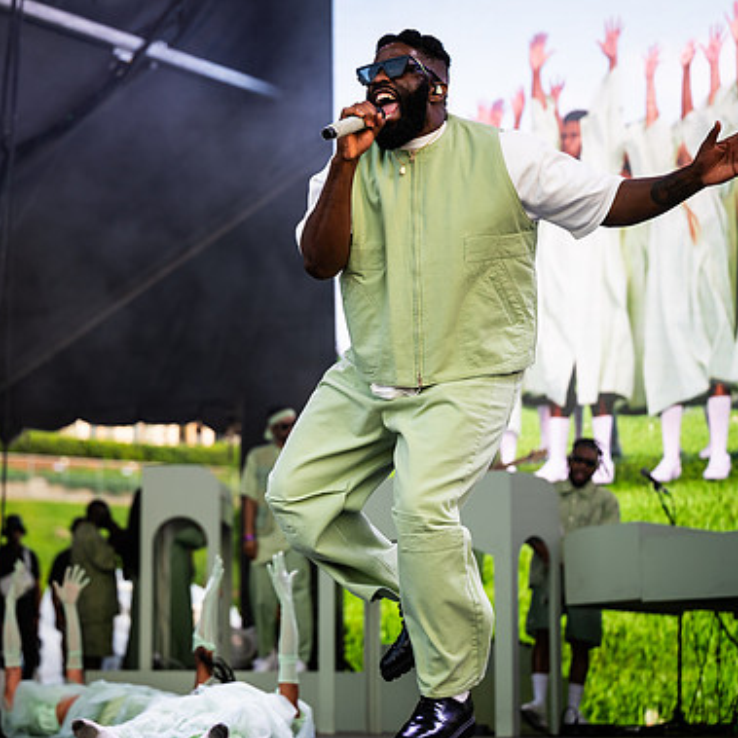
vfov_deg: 19.1
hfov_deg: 19.0
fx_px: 2195
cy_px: 373
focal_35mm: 91
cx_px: 230
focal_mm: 70
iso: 250
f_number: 2.8
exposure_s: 1/400
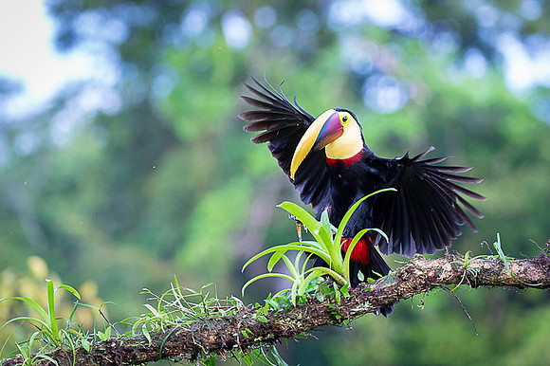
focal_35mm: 230
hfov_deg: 9.0
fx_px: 3512
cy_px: 132
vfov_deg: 6.0
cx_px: 318
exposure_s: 1/1250
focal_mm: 180
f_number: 4
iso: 3200
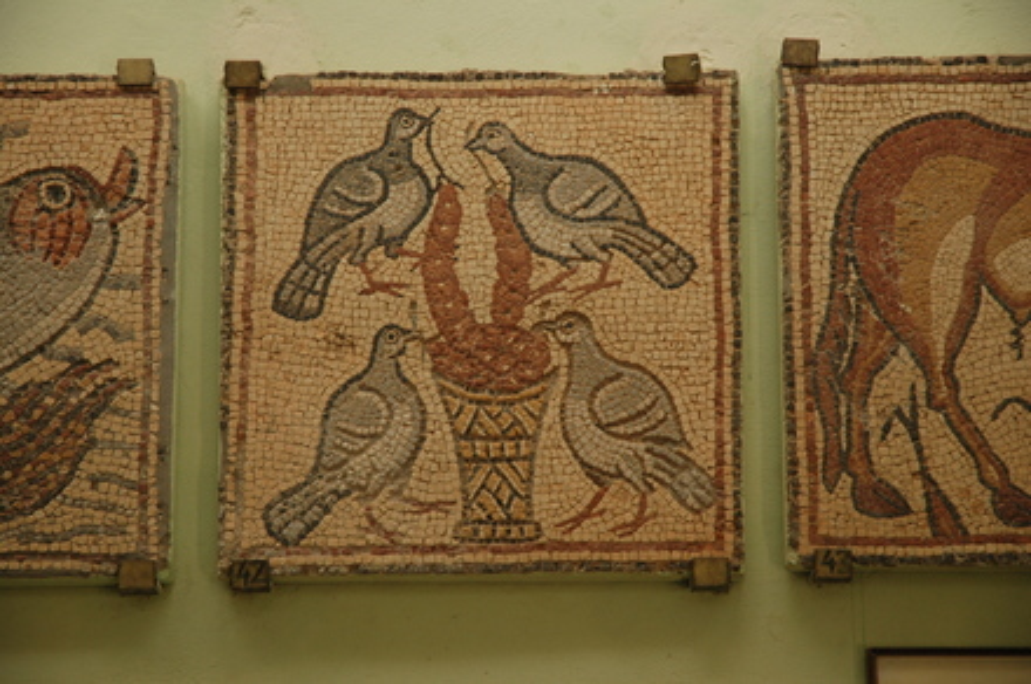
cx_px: 516
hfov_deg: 19.5
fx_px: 3003
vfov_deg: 13.0
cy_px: 342
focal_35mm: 105
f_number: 4.5
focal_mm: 70
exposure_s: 1/80
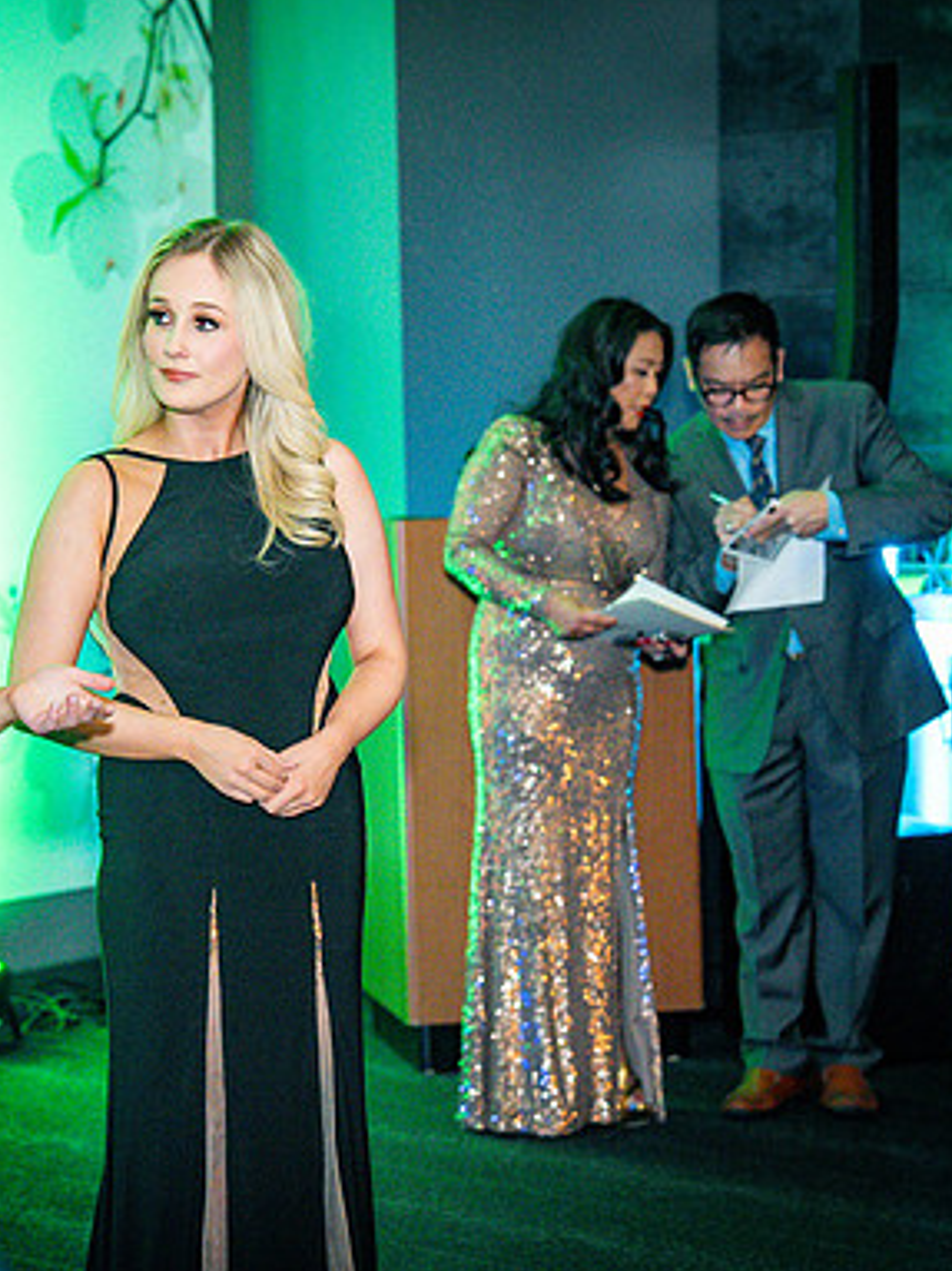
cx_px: 202
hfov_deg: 14.4
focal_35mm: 102
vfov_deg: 19.3
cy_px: 639
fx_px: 3742
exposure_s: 1/125
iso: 3200
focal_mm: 70
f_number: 2.8
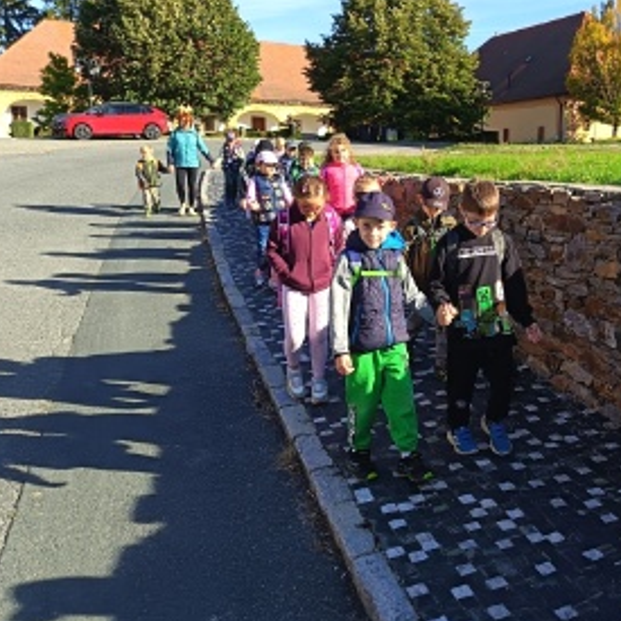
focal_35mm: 37
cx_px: 508
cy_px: 280
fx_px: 751
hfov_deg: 42.6
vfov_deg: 44.9
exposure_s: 1/256
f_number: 1.75
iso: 100
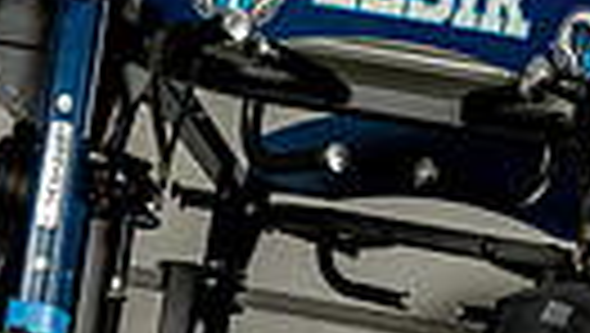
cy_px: 990
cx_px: 315
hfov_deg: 19.8
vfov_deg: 9.1
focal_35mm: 108
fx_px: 1691
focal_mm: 30
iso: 500
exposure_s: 1/200
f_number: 7.1
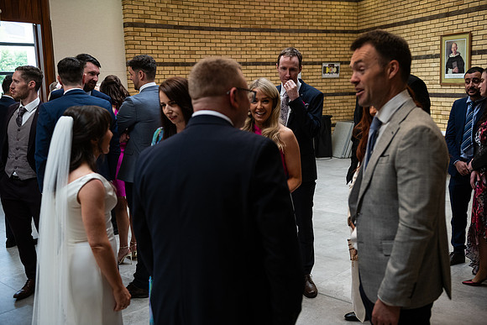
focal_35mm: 38
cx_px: 244
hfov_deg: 50.7
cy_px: 162
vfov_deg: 35.1
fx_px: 514
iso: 800
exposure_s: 1/160
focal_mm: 38
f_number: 3.5
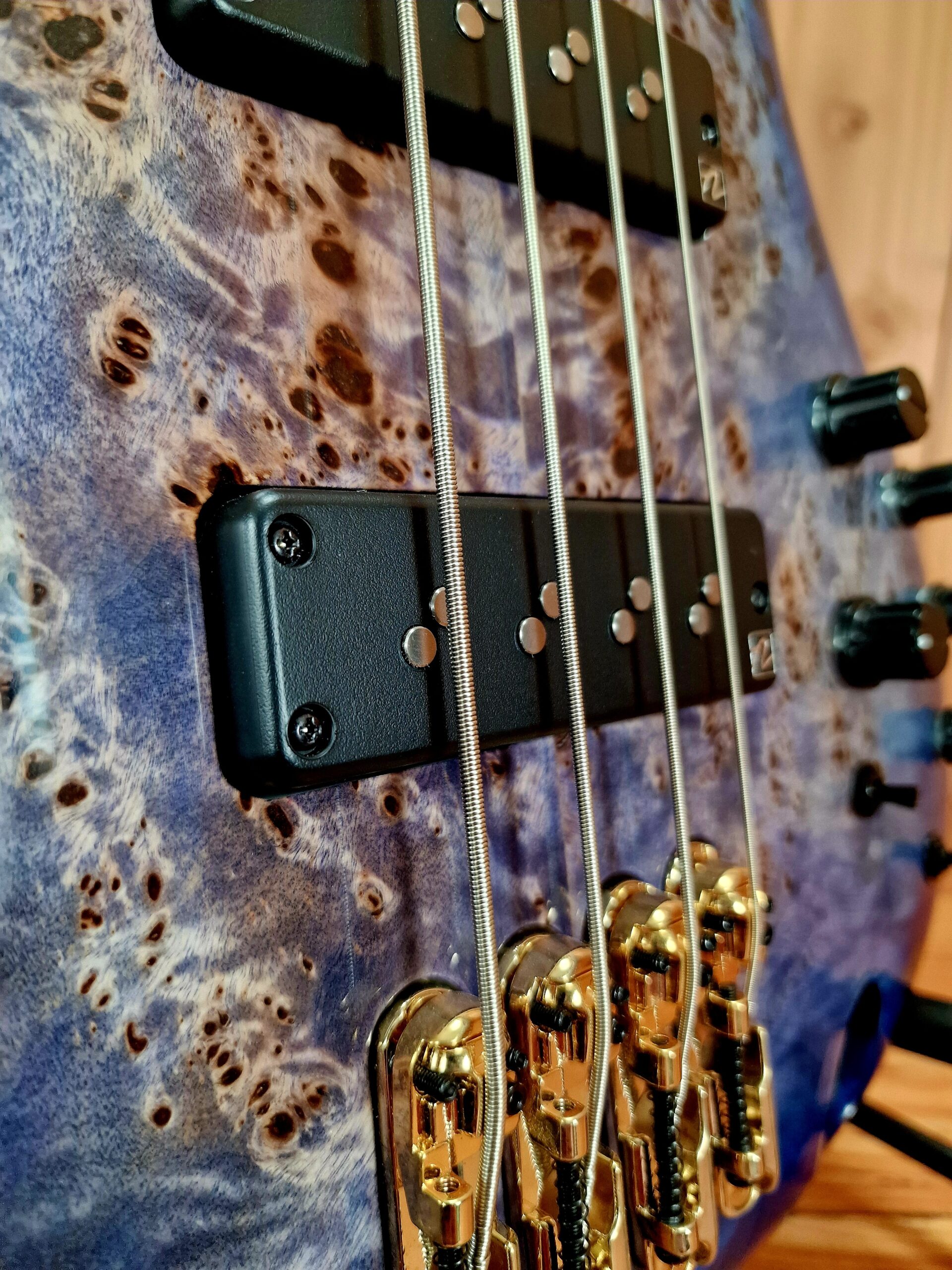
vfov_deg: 73.9
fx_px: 843
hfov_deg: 58.9
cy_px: 635
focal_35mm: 23
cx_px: 476
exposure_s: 1/120
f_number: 1.8
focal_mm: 6.4
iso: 500
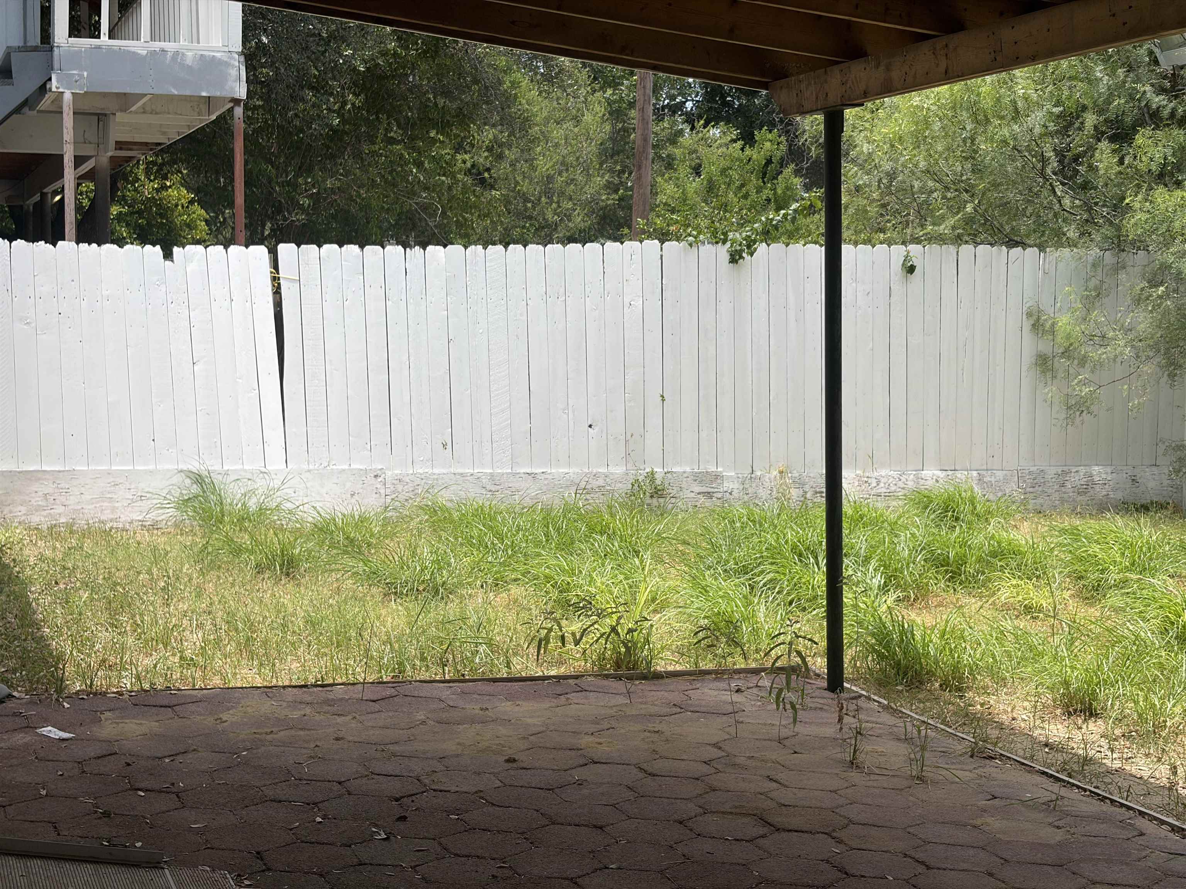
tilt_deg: -3.6
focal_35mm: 52
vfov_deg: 28.0
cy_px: 444
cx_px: 593
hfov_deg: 36.8
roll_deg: +0.6
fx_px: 1782
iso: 40
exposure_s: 1/3448
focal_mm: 5.96
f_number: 1.6
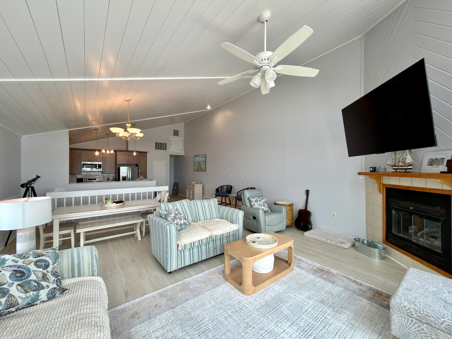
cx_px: 226
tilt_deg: +0.9
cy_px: 170
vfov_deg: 85.7
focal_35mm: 14
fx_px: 183
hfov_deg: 102.1
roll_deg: +0.0
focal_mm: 2.22
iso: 40
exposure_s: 1/120
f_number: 2.2
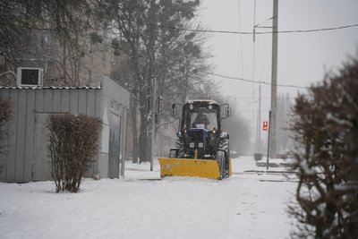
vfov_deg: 18.2
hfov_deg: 27.0
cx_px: 179
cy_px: 120
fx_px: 746
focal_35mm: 75
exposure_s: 1/160
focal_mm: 75
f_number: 4
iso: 100
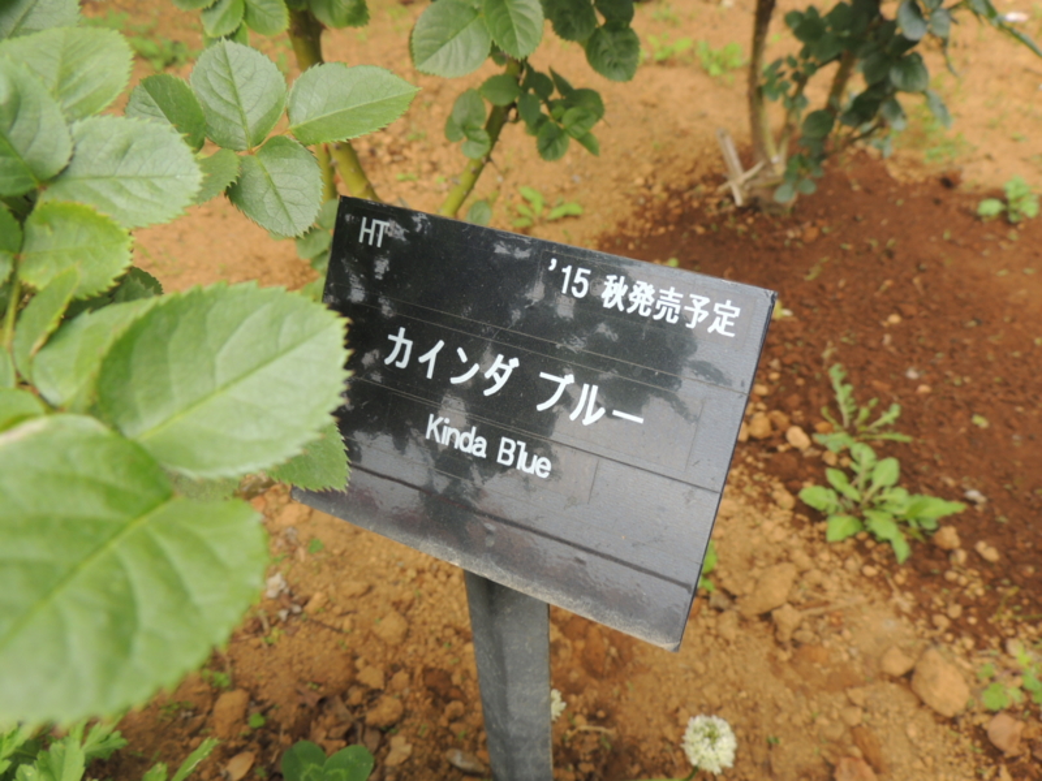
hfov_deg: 63.4
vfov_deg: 49.7
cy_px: 390
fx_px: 843
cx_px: 521
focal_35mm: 28
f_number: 3.1
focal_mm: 4.9
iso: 100
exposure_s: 1/160
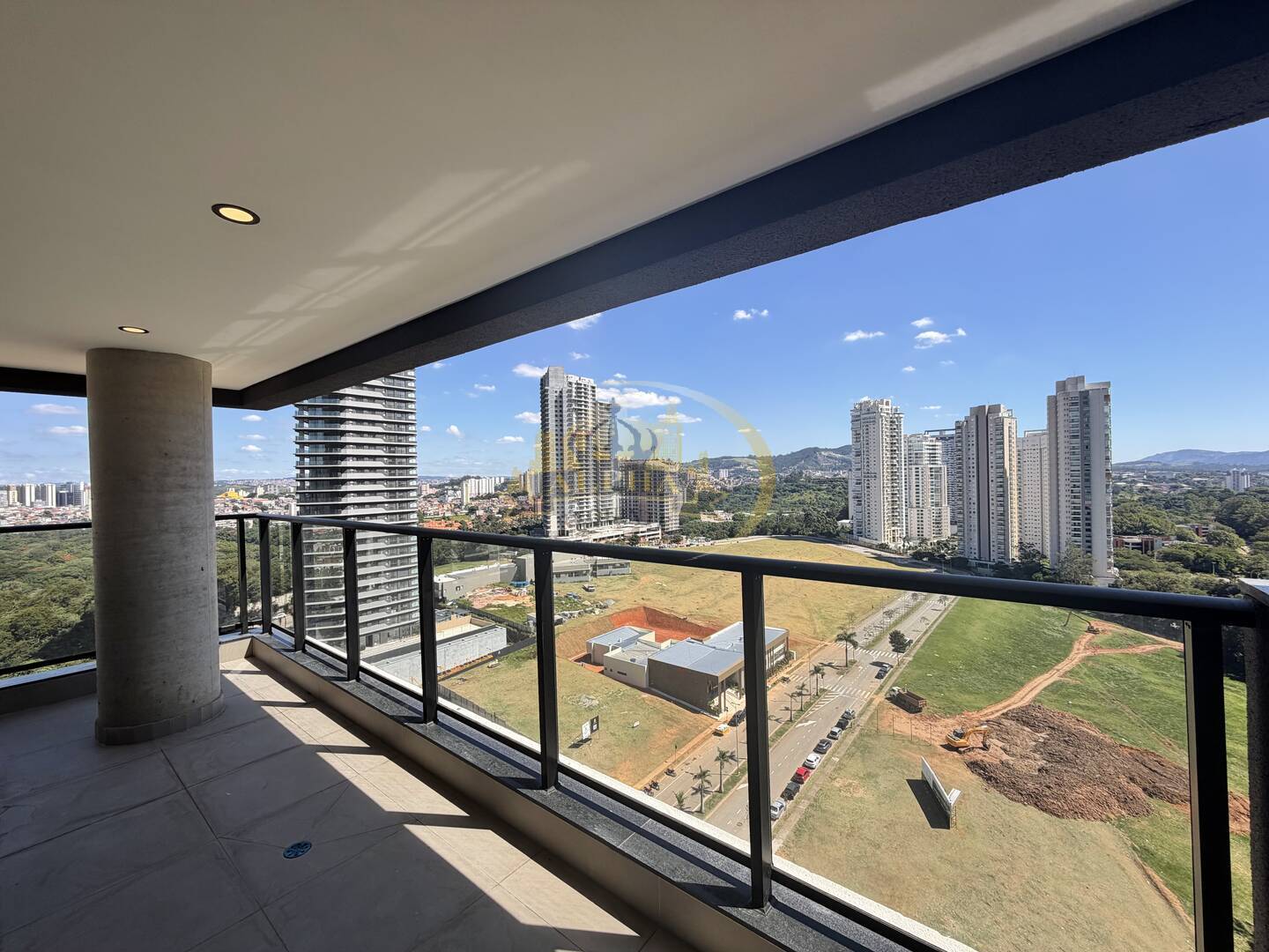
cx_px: 634
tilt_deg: +1.3
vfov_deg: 85.7
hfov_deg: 102.1
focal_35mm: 14
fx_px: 513
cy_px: 476
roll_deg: +1.7
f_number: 2.2
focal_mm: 2.22
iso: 25
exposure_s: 1/770
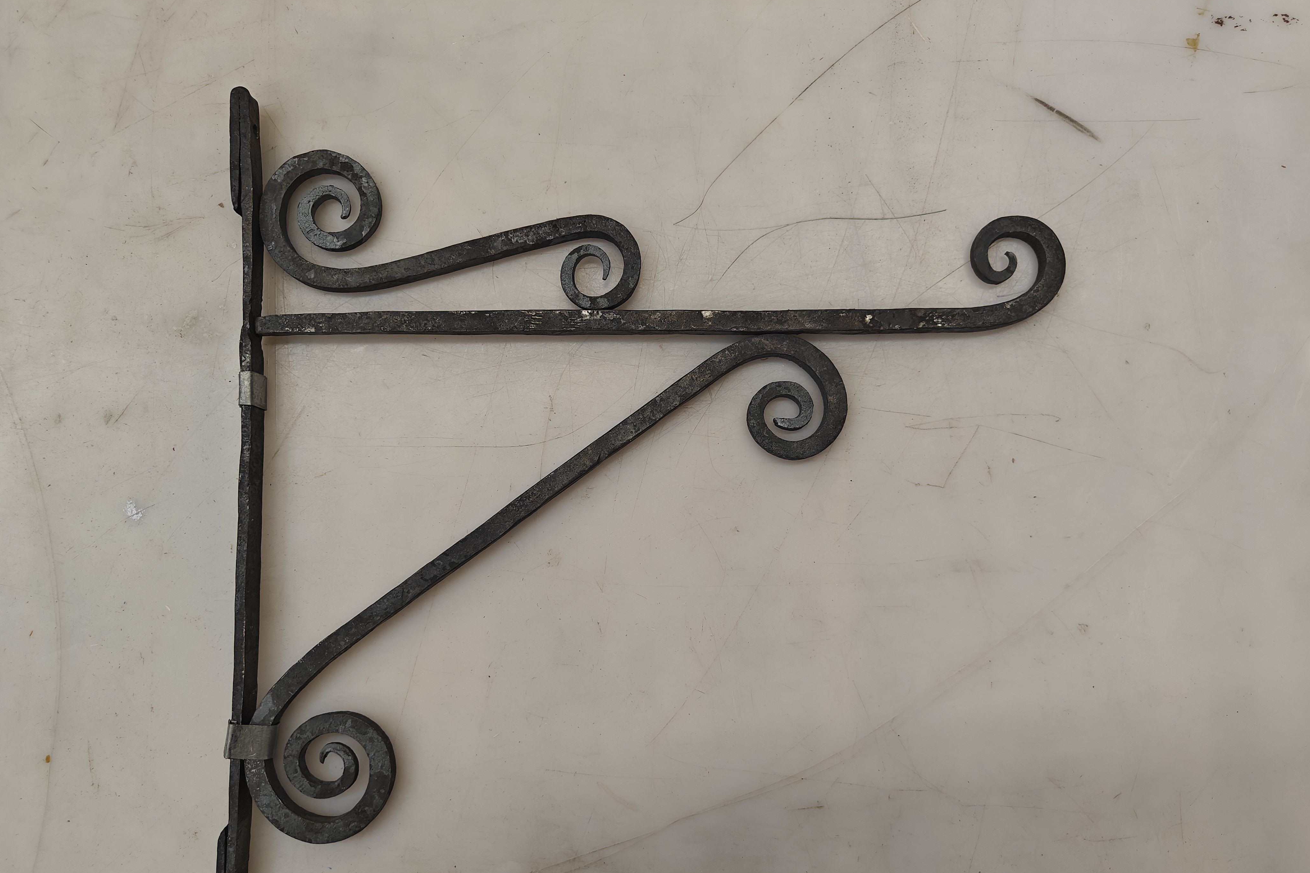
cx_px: 654
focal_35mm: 25
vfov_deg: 51.2
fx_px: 910
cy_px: 487
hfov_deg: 71.5
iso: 100
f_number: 1.8
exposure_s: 1/100
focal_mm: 5.59
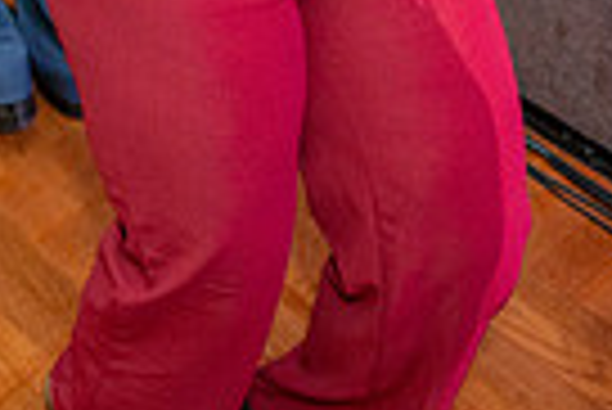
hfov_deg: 18.0
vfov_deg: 11.9
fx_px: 1736
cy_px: -435
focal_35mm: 102
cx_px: -288
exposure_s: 1/100
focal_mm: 24
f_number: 2.8
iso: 800
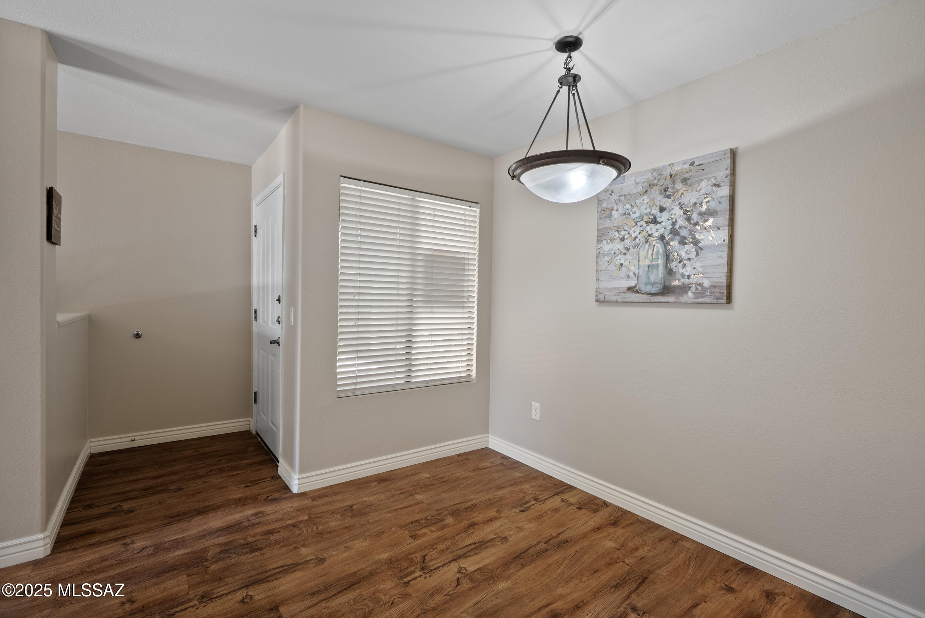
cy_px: 309
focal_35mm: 16
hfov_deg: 96.7
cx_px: 462
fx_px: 411
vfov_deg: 73.8
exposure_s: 1.3
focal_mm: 16
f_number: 8
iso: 400
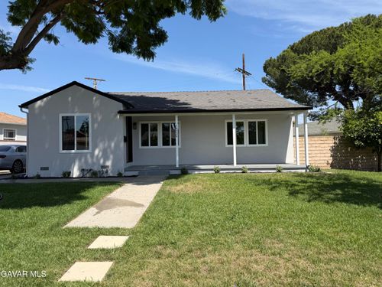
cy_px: 144
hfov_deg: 71.6
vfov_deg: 56.8
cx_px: 191
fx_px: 265
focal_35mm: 24
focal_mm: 6.76
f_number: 1.78
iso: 80
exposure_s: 1/3953
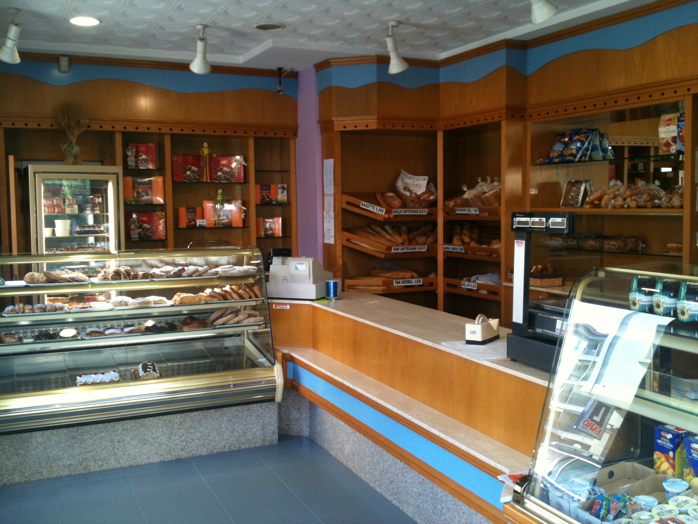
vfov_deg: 40.7
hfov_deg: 52.6
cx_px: 349
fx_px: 706
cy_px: 262
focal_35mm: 35
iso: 100
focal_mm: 3.85
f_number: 2.8
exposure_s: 1/50
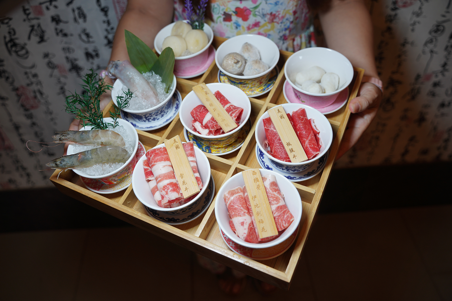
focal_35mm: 28
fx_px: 352
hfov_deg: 65.5
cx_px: 226
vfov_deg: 46.4
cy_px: 150
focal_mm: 28
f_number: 4
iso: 100
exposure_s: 1/60
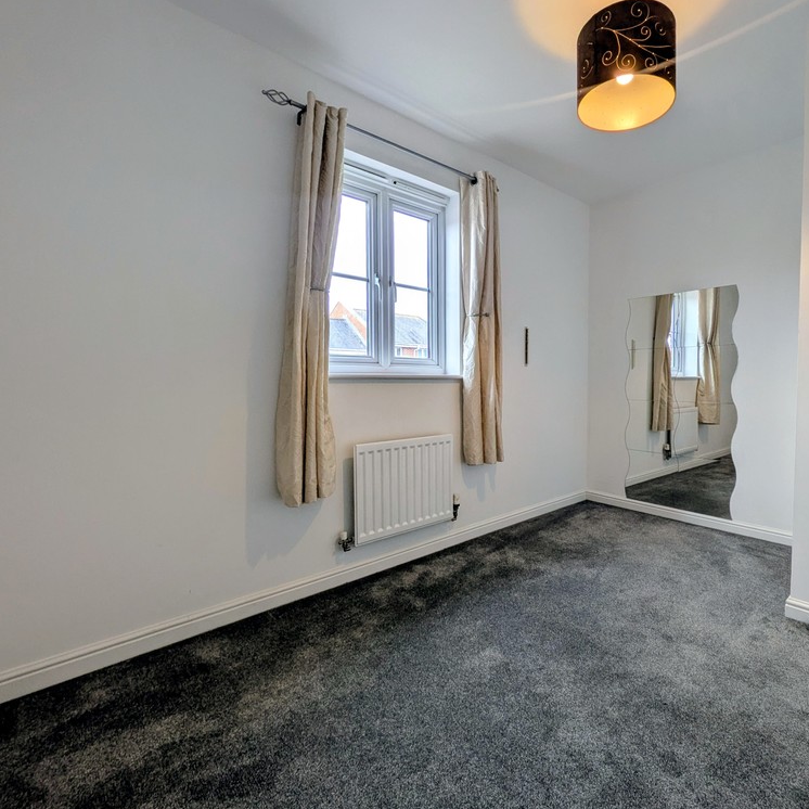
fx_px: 449
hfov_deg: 82.5
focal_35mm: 17
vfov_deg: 84.0
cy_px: 397
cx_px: 503
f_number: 2.2
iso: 58
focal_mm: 1.83
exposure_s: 1/134
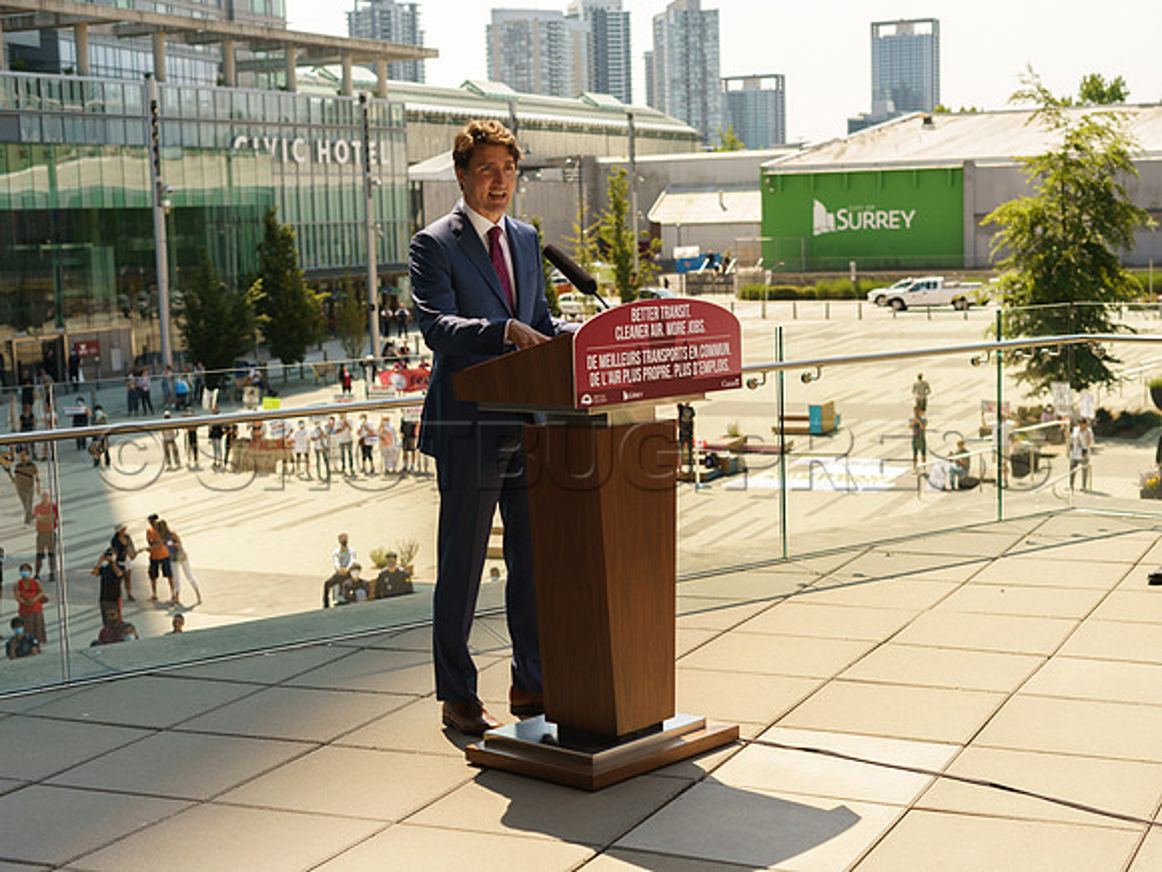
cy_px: 436
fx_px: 1817
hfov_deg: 35.5
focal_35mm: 54
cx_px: 581
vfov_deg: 27.0
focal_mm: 50
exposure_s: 1/500
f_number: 4
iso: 100
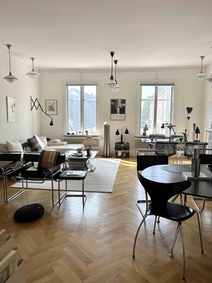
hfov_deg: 53.1
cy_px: 142
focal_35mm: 26
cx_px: 106
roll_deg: +0.3
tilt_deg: -6.9
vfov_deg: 67.3
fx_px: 212
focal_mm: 5.96
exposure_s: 1/359
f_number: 1.6
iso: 64
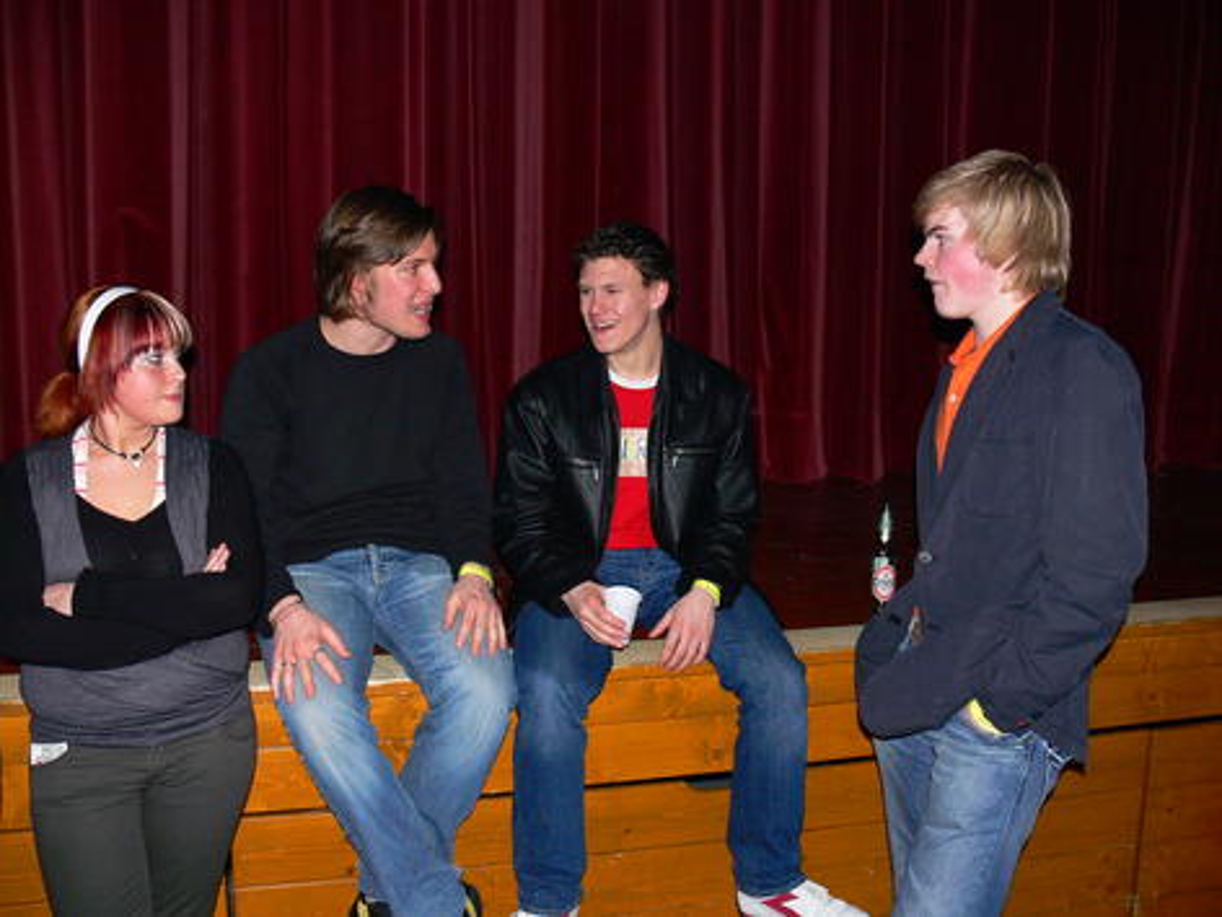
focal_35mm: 35
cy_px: 458
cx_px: 611
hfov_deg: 52.6
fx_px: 1236
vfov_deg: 40.7
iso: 125
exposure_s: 1/30
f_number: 2.8
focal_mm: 7.4
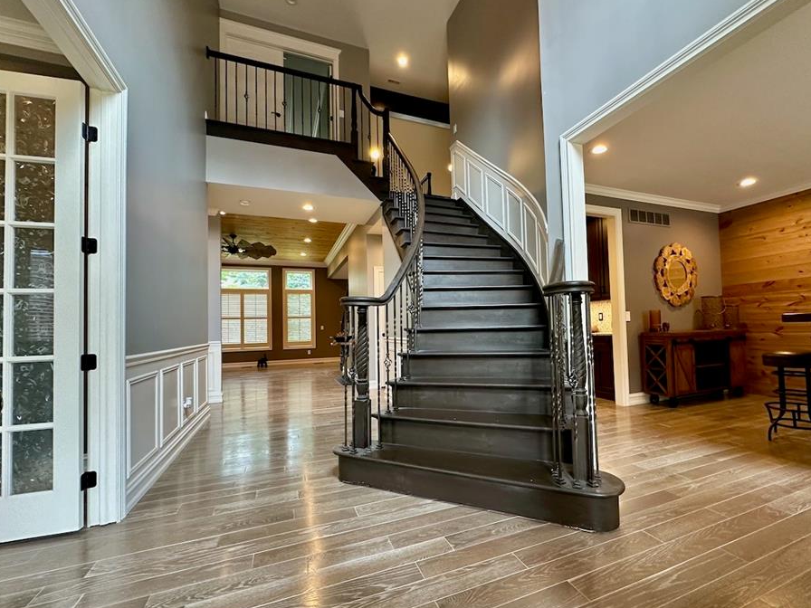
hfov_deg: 94.2
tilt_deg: +2.4
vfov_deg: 78.1
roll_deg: +2.0
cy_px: 314
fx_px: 375
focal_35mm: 16
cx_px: 443
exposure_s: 1/60
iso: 250
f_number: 2.2
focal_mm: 2.22
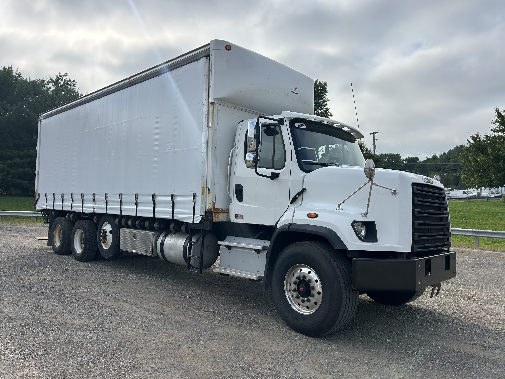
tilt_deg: +1.2
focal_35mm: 26
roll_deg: -1.6
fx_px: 379
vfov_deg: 53.1
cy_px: 190
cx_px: 252
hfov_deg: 67.3
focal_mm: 5.7
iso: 50
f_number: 1.5
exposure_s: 1/5076
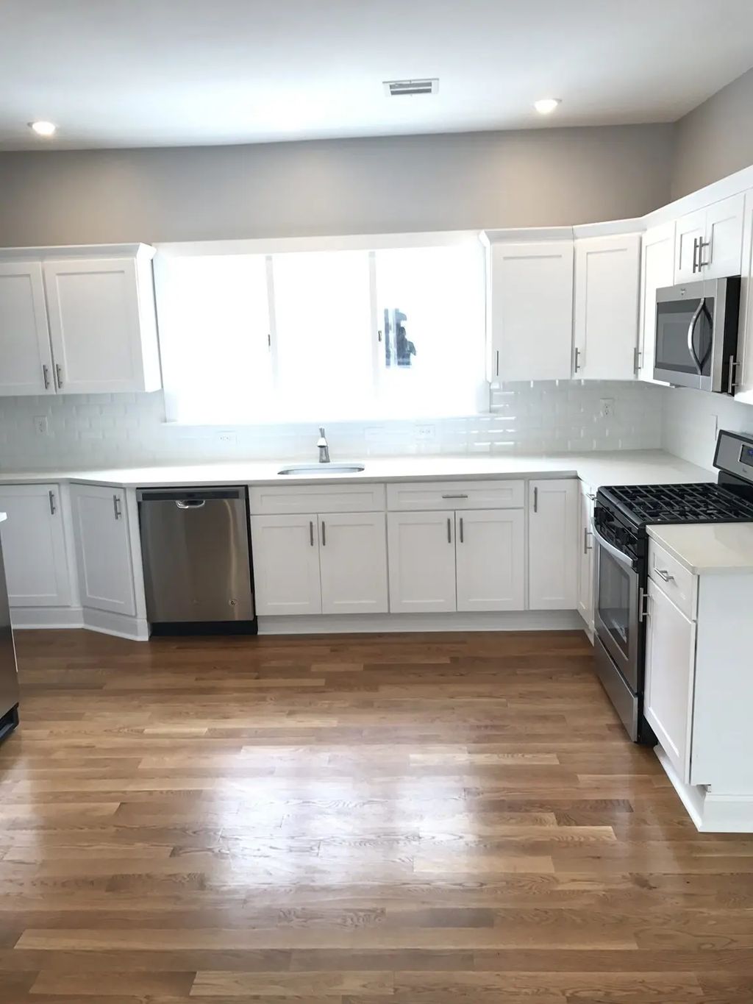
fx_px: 812
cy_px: 502
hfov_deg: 49.8
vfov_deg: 63.4
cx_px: 376
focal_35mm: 28
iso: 25
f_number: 1.8
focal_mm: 3.99
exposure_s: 1/60
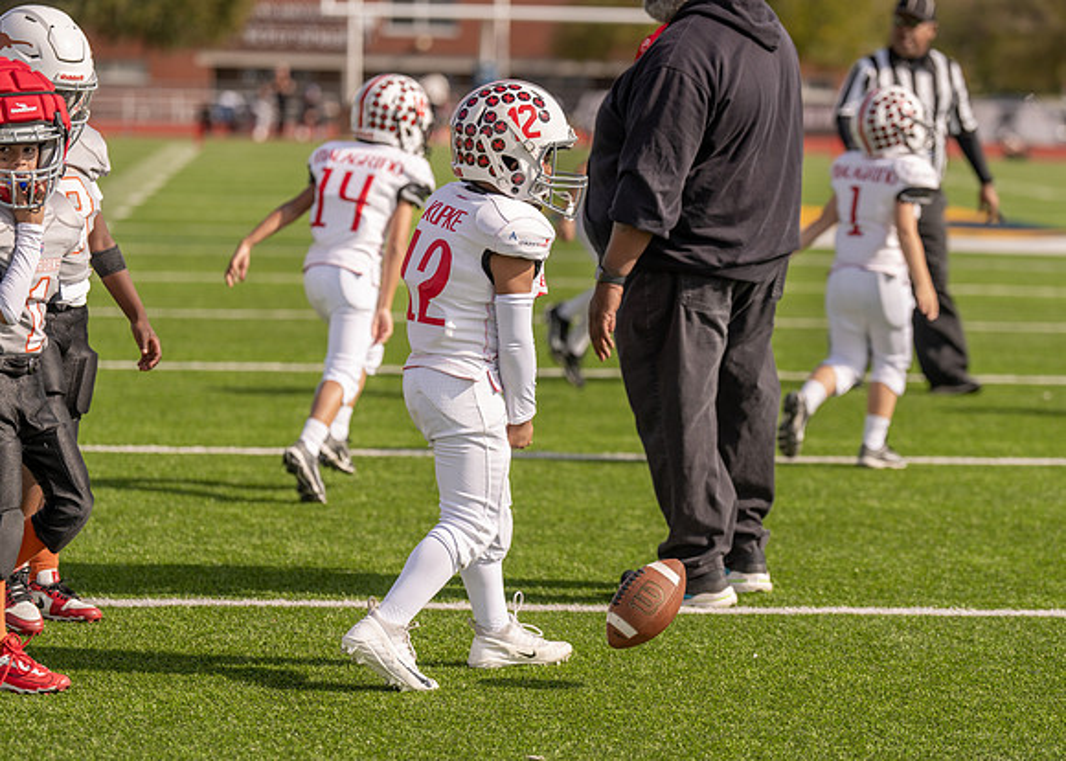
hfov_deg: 14.3
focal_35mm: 141
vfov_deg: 10.2
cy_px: 427
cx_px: 615
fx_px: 4261
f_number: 2.8
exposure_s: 1/2500
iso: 100
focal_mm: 118
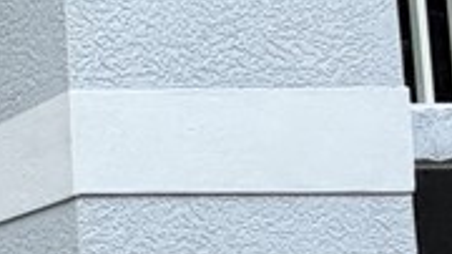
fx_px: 1042
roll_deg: -0.3
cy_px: 412
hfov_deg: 12.5
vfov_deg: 12.9
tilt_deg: +5.6
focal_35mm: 87
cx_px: -821
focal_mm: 2.22
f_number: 2.2
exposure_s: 1/602
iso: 40
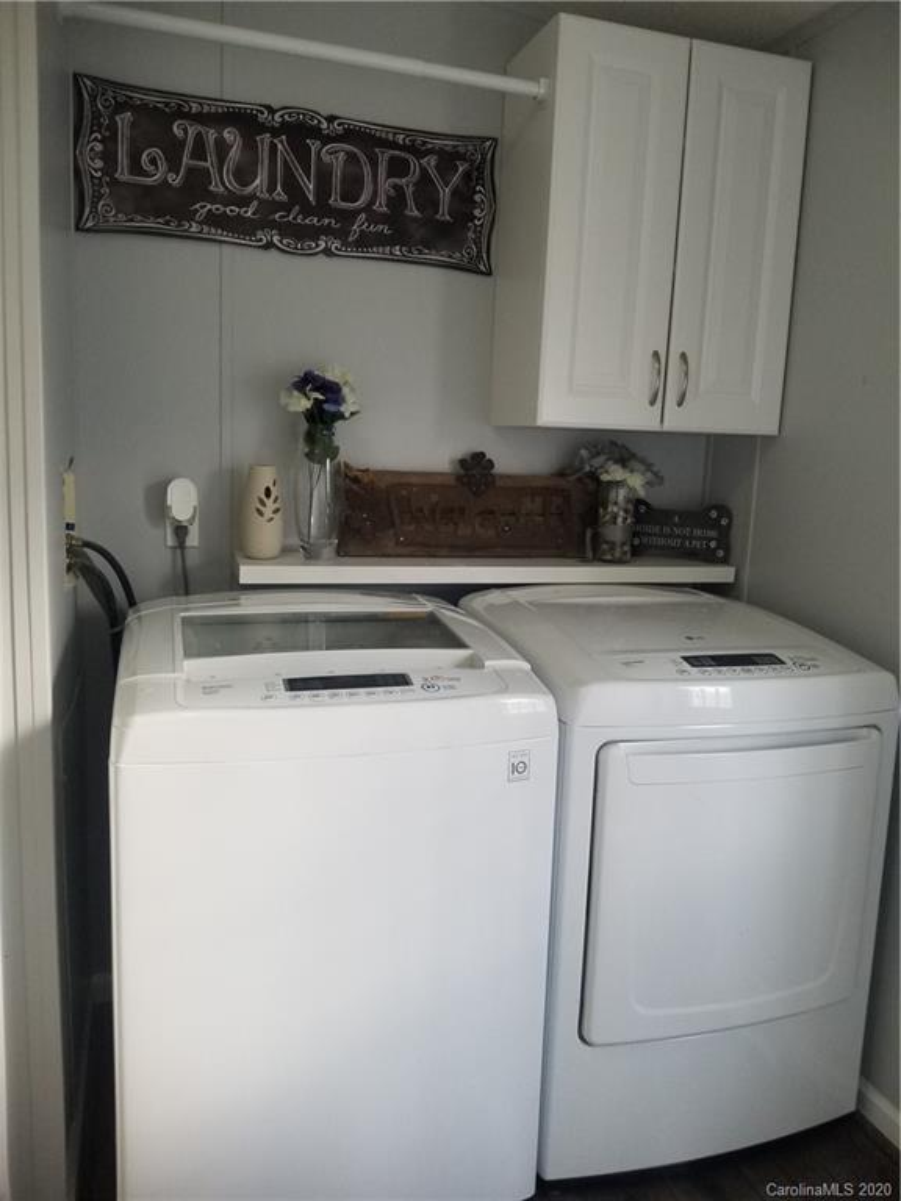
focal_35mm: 26
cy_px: 600
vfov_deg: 67.3
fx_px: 902
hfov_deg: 53.1
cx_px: 450
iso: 160
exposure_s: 1/60
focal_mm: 4.25
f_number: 1.7
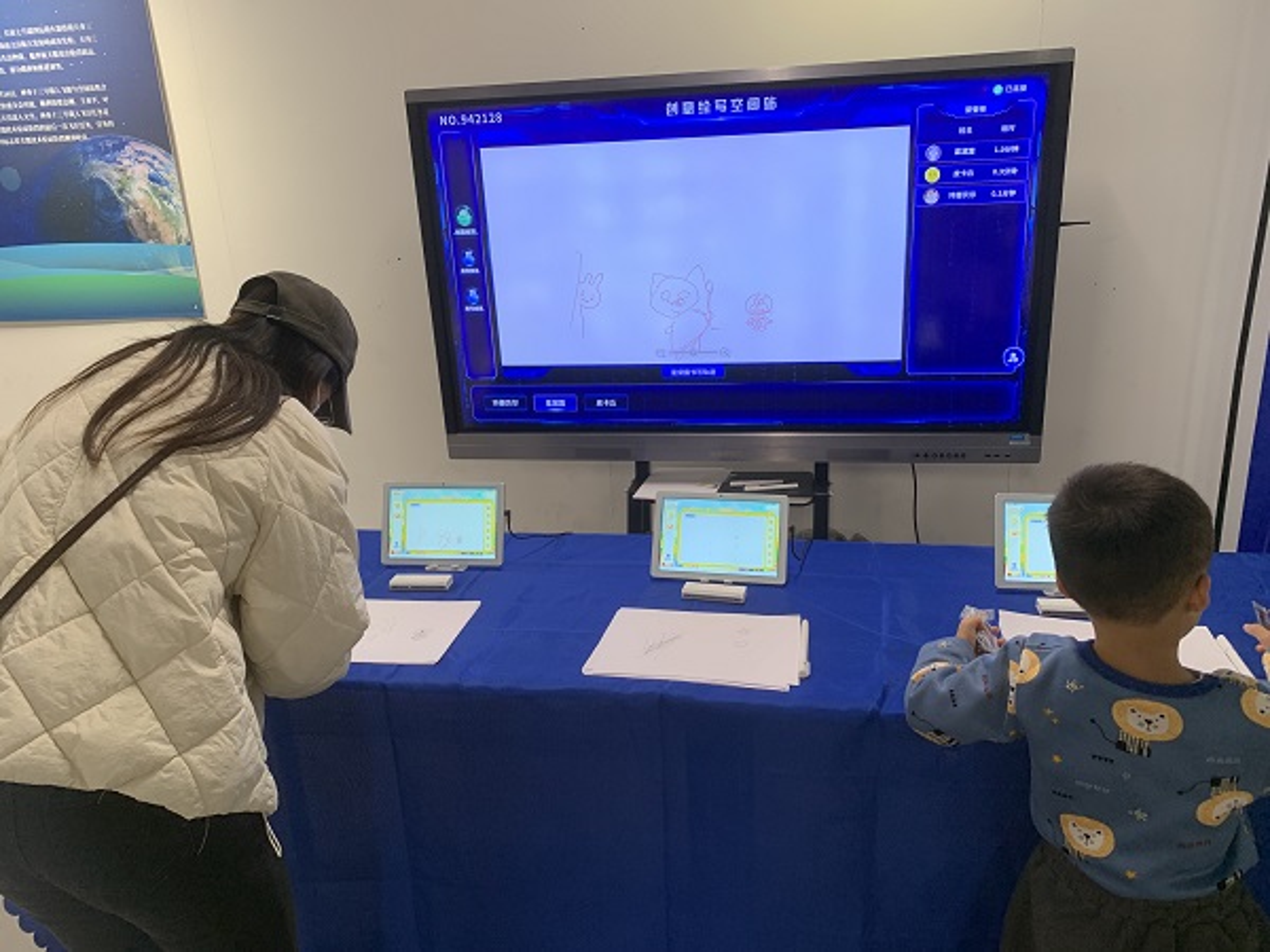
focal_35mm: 26
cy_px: 476
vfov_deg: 53.1
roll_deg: +2.2
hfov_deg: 67.3
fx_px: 954
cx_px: 635
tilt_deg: -15.5
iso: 64
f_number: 1.8
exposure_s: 1/49
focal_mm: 4.25
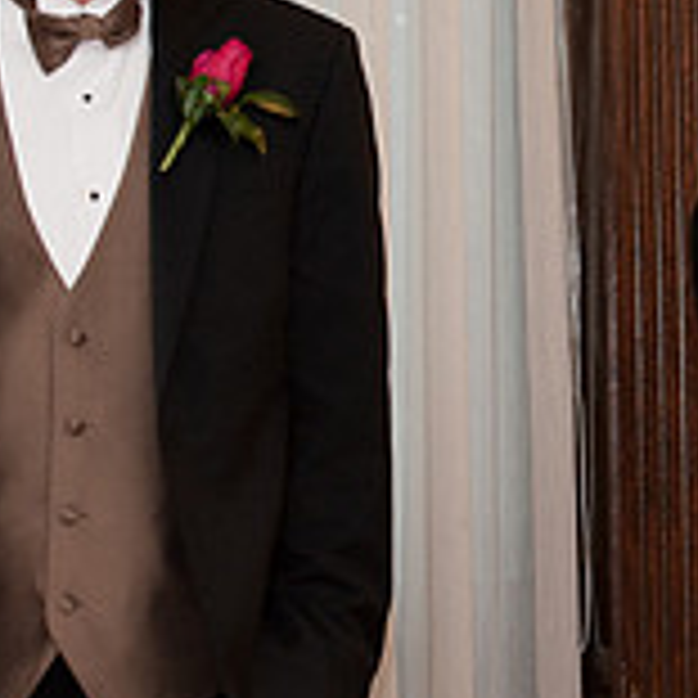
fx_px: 5430
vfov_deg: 7.3
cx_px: 549
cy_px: 122
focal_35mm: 238
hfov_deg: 7.3
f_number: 4.5
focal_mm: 75
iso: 2000
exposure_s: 1/60
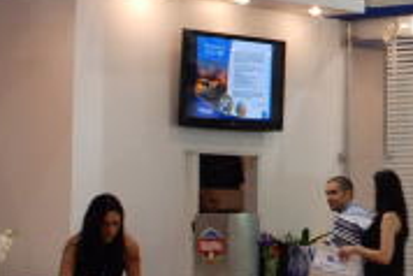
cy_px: 20
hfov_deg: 12.8
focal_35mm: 155
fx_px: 1780
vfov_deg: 8.8
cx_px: 531
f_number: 4
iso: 400
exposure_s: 1/60
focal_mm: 18
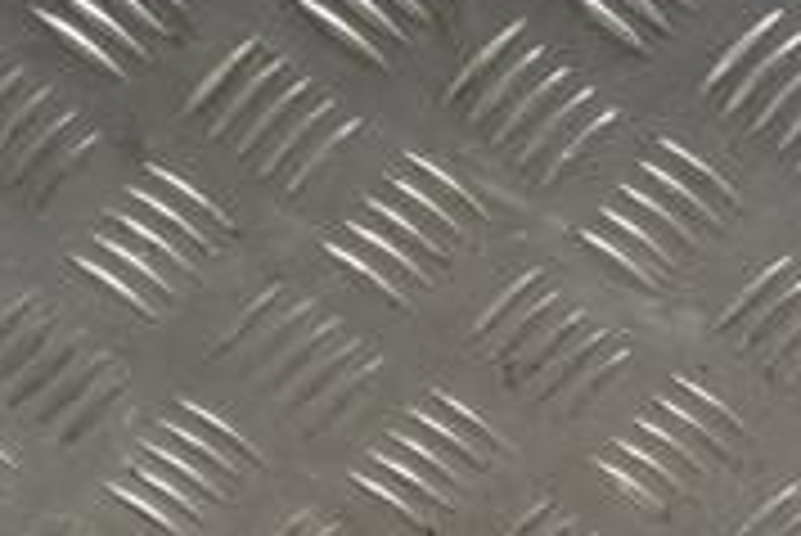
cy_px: 833
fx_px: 3830
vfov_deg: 7.8
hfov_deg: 11.8
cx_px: 832
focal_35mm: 172
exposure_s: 1/100
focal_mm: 34
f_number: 5
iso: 400
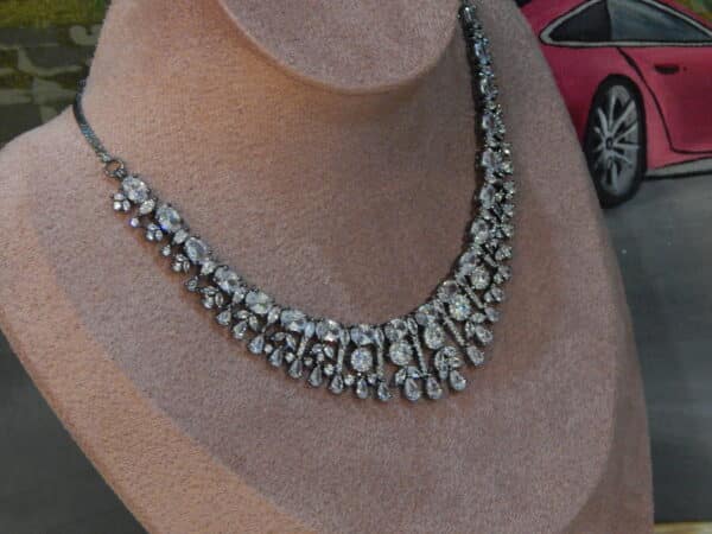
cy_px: 267
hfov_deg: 21.1
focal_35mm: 93
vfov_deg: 15.9
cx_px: 356
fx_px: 1913
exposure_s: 1/13
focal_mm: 16.6
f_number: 4.4
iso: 800
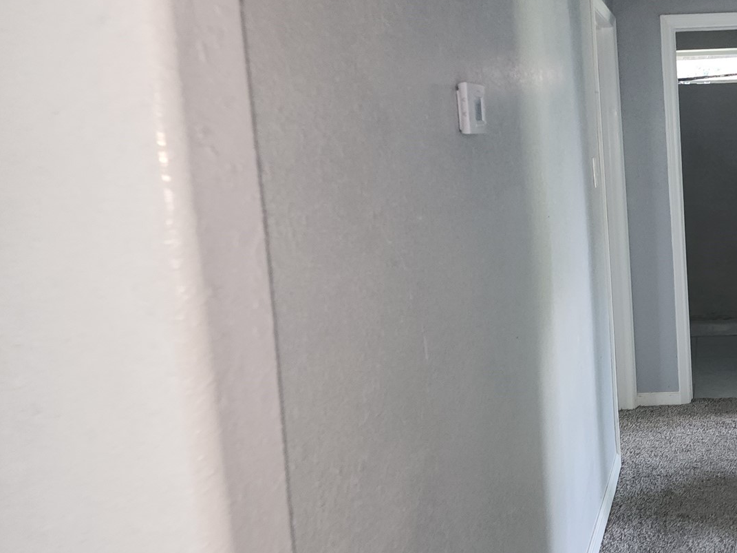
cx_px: 692
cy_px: 265
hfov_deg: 39.2
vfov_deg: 32.9
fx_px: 937
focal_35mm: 44
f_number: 1.8
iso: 125
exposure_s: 1/24
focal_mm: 6.4
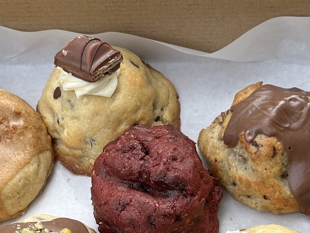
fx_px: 439
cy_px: 183
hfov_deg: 38.7
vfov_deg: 29.1
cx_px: 119
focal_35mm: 49
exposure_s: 1/1311
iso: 50
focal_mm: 5.7
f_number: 1.5
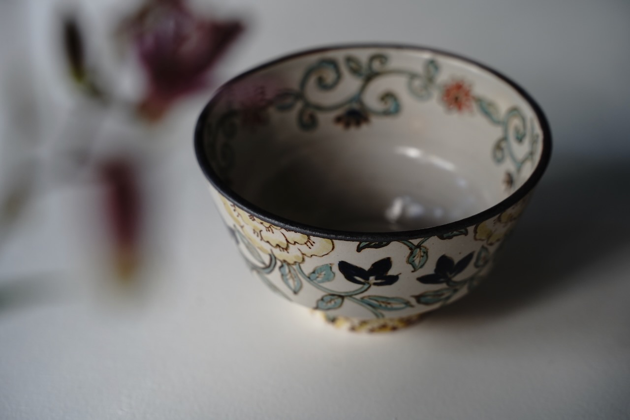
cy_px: 210
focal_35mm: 75
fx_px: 1313
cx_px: 315
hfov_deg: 27.0
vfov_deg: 18.2
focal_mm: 75
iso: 400
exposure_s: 1/80
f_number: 5
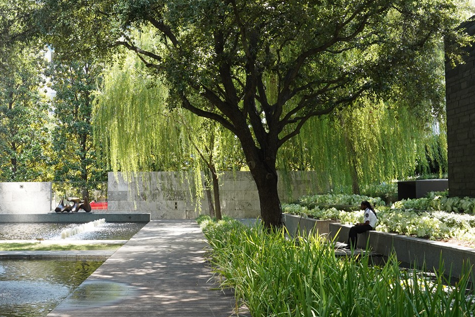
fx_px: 779
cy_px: 135
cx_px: 142
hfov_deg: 33.5
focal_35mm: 59
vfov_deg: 23.0
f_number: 9
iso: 400
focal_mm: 28
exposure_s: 1/100
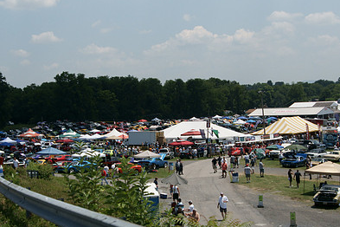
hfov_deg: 32.4
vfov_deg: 21.9
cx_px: 154
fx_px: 586
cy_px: 136
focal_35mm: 62
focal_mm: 28
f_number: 4
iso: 400
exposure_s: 1/8000
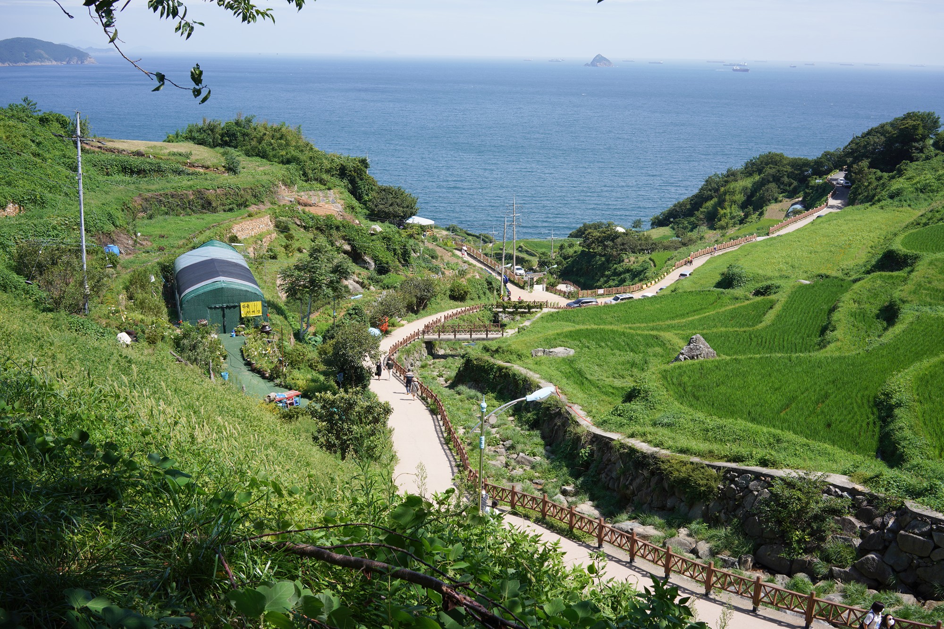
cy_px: 314
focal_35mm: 35
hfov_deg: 54.4
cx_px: 472
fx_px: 918
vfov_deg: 37.9
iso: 100
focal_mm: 35
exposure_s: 1/125
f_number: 10
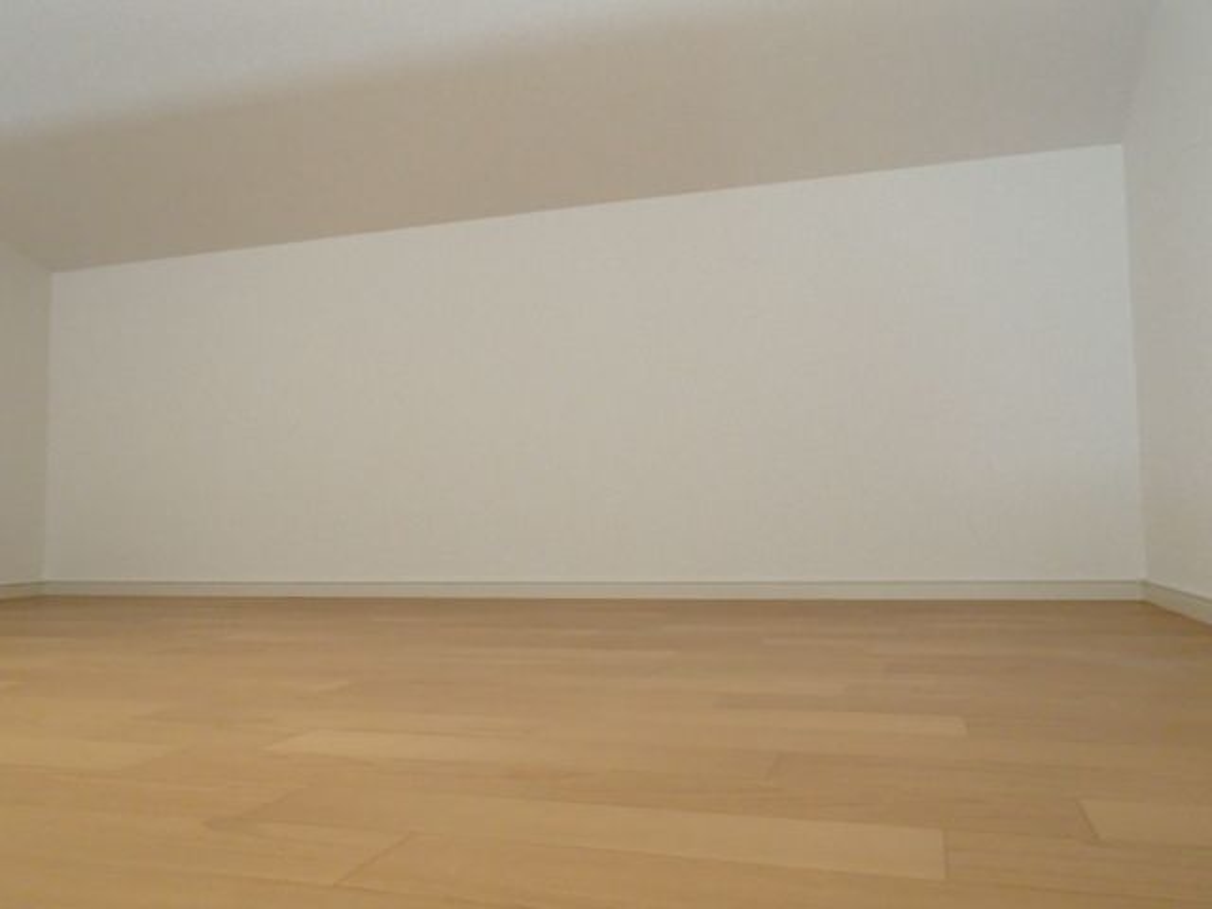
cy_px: 454
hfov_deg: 63.4
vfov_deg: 49.7
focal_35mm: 28
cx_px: 606
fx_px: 980
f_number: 3.9
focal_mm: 5
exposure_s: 1/30
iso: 640
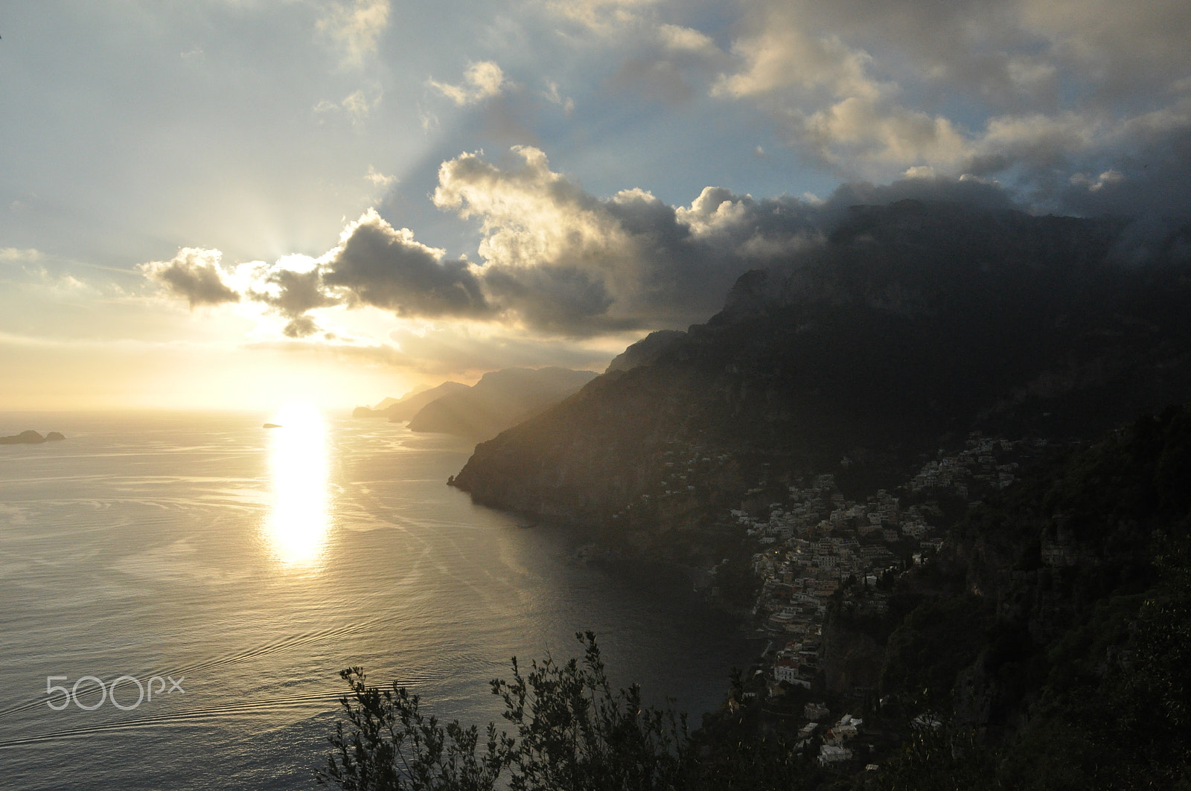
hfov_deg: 67.4
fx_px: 892
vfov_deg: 47.8
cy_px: 396
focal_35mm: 27
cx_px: 596
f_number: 8
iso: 1000
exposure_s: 1/4000
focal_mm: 18
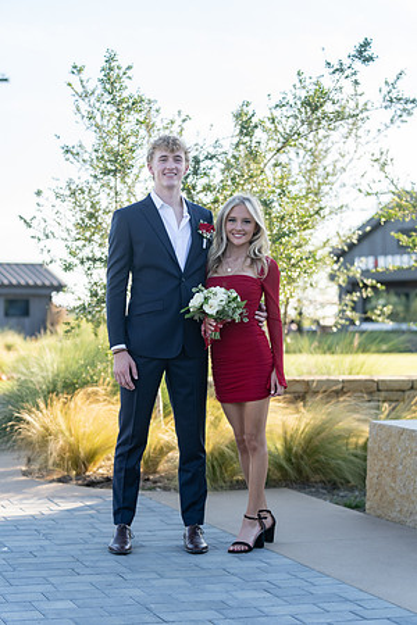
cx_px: 208
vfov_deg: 27.3
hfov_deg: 18.4
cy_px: 312
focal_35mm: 74
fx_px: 1286
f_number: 2.8
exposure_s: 1/320
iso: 100
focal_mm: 74
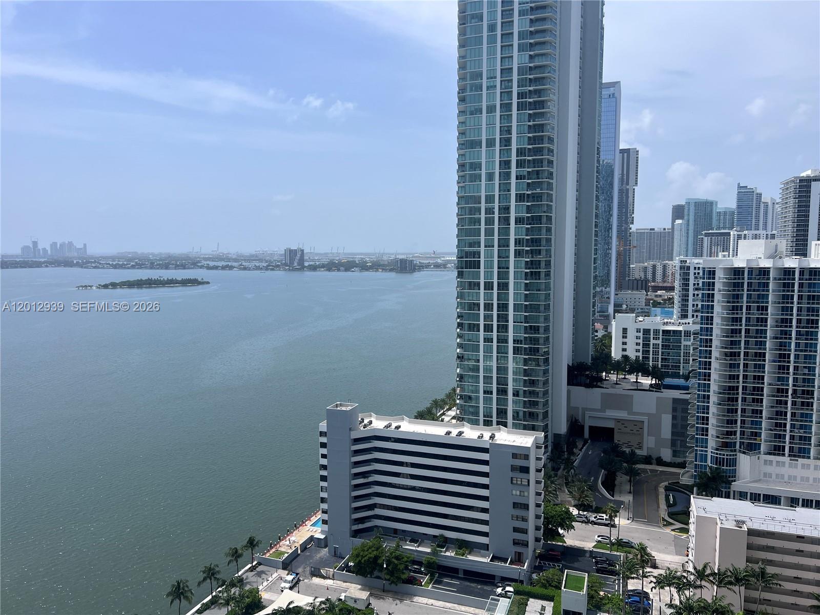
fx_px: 616
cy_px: 308
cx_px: 410
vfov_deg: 53.1
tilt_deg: -6.3
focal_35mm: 26
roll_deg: +0.1
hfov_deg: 67.3
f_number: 1.5
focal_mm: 5.7
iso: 50
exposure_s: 1/6579
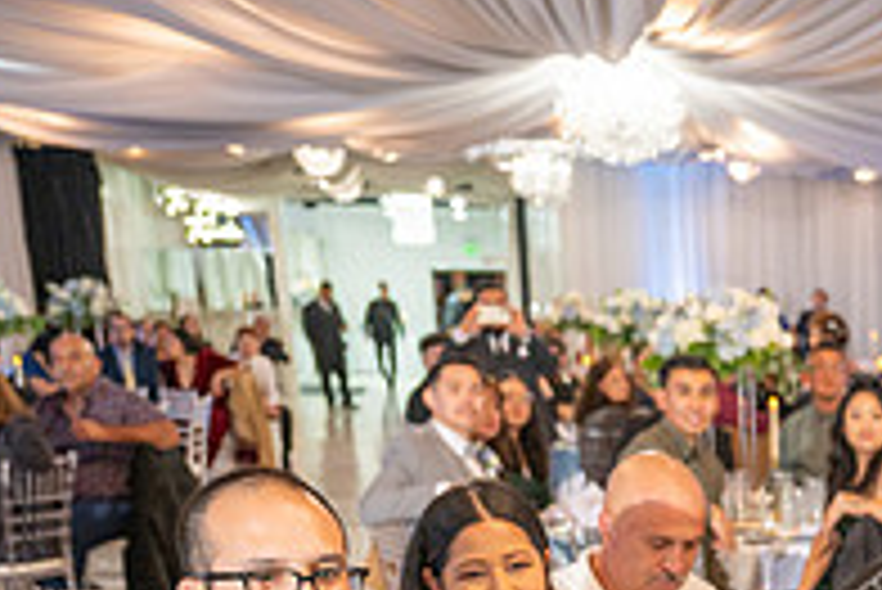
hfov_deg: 25.5
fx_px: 1741
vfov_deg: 17.8
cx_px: 1058
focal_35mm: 71
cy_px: 799
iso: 640
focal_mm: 24
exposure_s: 1/125
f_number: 2.8
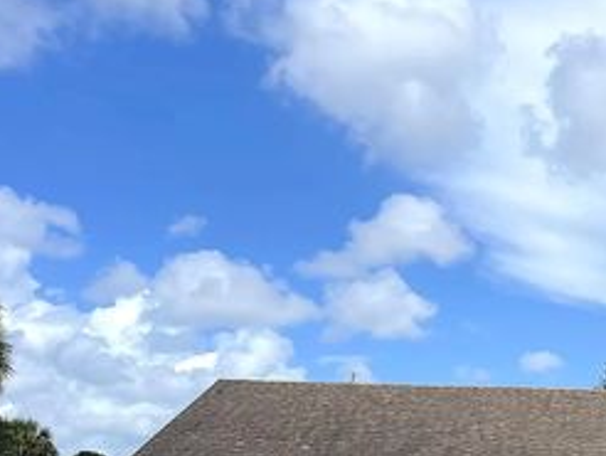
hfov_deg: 26.5
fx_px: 1139
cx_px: 727
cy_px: 500
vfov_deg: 21.5
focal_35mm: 65
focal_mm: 5.1
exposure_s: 1/5917
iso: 32
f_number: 1.6
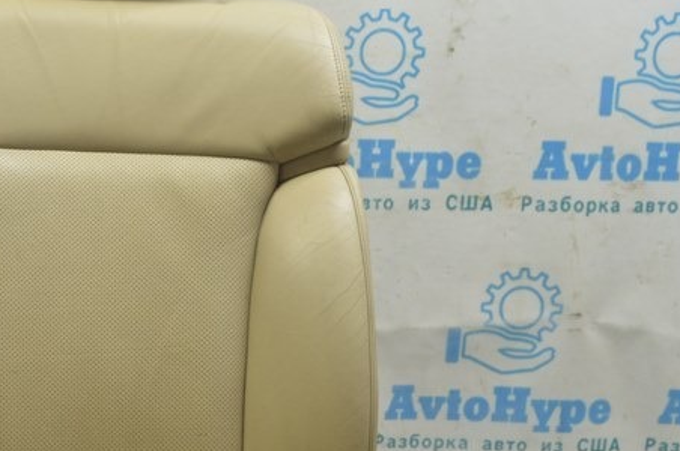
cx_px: 57
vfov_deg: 19.3
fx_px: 1283
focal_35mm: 68
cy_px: 464
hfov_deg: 28.5
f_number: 5.6
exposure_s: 1/20
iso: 400
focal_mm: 20
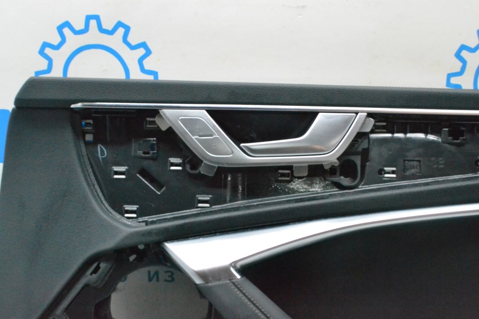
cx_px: 243
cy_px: 160
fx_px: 572
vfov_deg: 31.2
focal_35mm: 43
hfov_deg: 45.4
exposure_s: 1/125
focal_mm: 28
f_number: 9
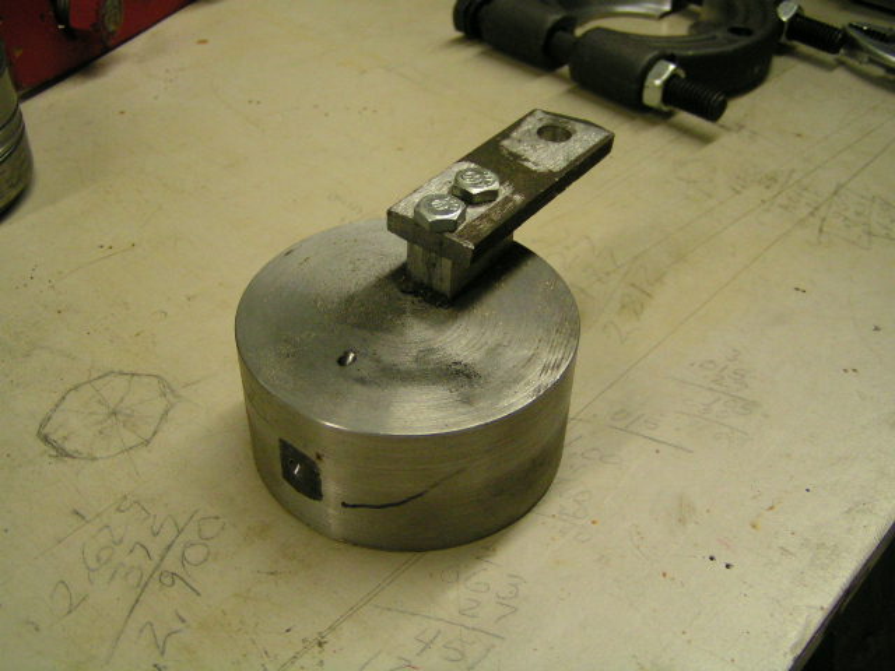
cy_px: 336
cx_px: 448
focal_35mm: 38
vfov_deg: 37.7
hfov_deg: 49.0
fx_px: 982
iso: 200
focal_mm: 5.8
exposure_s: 1/30
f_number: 2.8
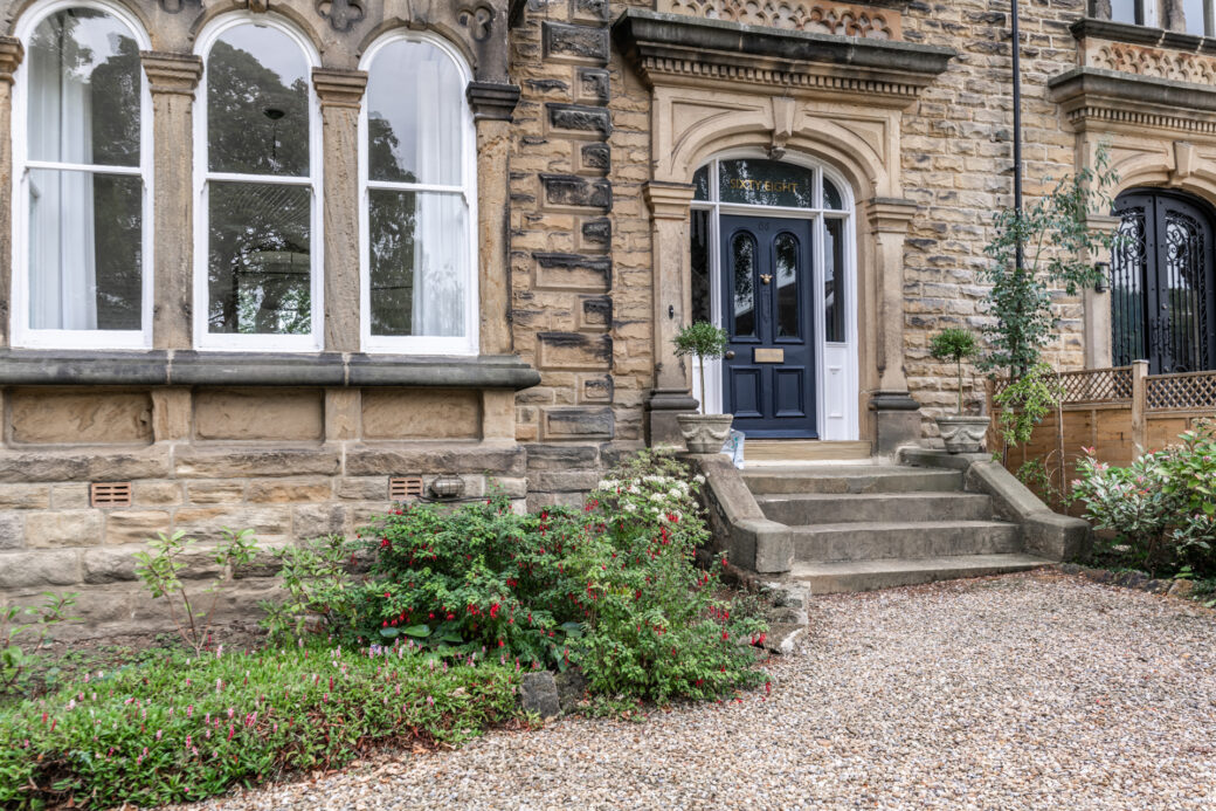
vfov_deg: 43.6
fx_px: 1013
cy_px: 406
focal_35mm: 30
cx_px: 608
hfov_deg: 61.9
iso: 100
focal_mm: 30
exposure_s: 1/25
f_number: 8
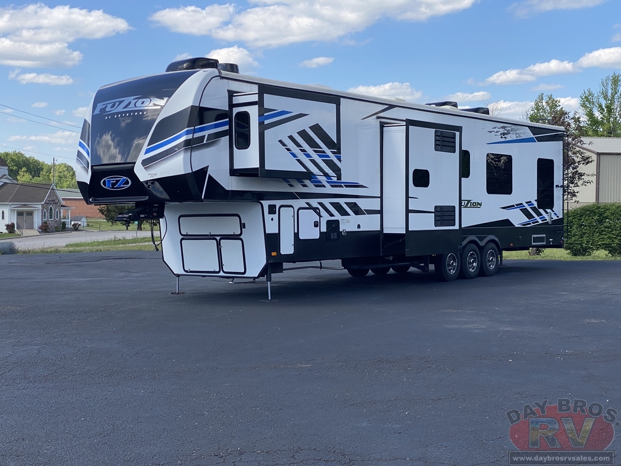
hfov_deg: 36.8
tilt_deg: -1.6
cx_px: 310
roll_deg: -0.3
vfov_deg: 28.0
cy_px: 233
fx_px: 933
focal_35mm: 52
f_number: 2
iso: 20
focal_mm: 6
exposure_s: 1/1261
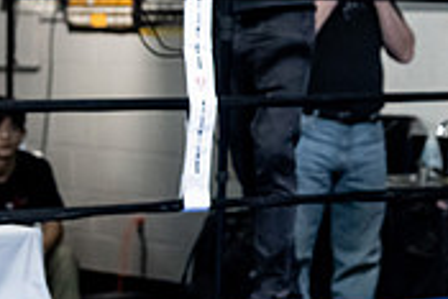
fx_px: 2391
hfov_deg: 10.4
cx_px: 635
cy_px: 32
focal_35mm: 192
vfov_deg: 7.2
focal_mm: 58
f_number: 2.8
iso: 8000
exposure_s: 1/1000
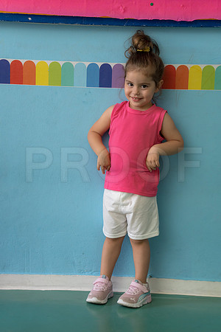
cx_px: 110
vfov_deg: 22.1
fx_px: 847
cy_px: 166
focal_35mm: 92
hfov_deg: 14.9
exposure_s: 1/160
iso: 1600
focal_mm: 92
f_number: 5.6
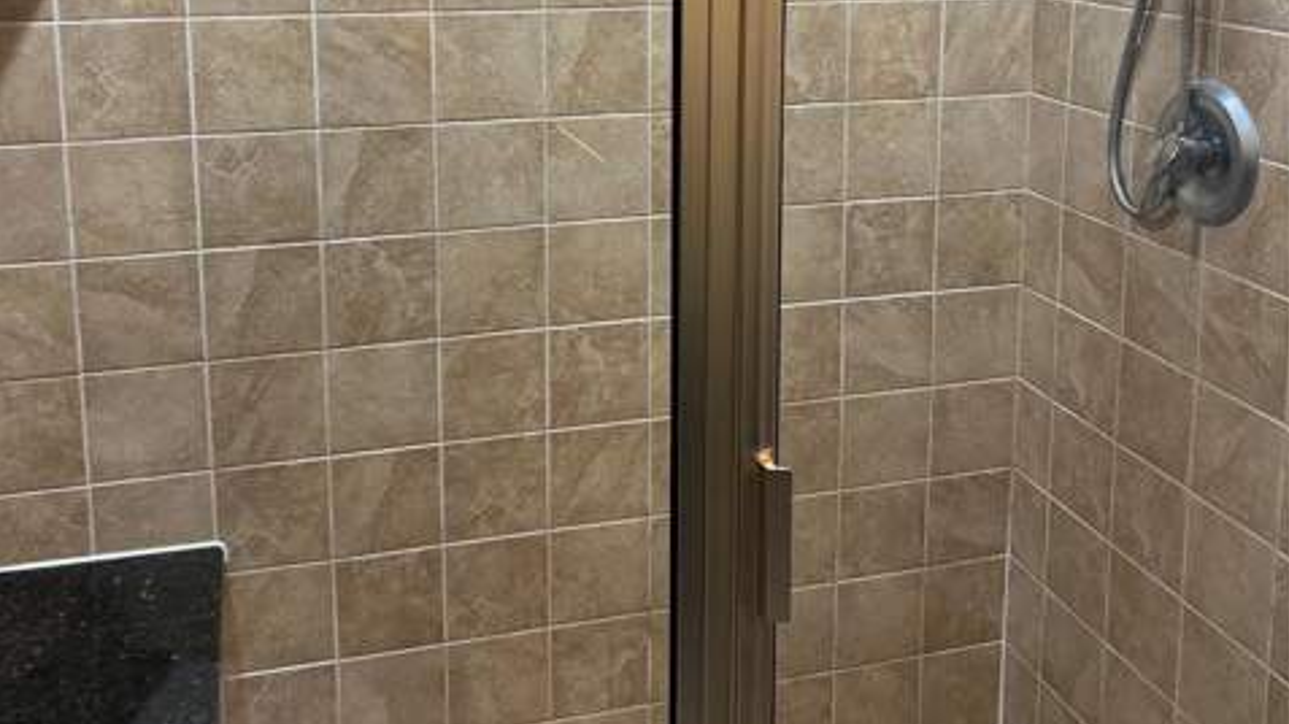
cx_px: 643
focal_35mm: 38
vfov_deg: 29.9
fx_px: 1298
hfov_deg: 52.8
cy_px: 76
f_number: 1.5
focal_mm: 5.7
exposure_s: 1/60
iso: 80
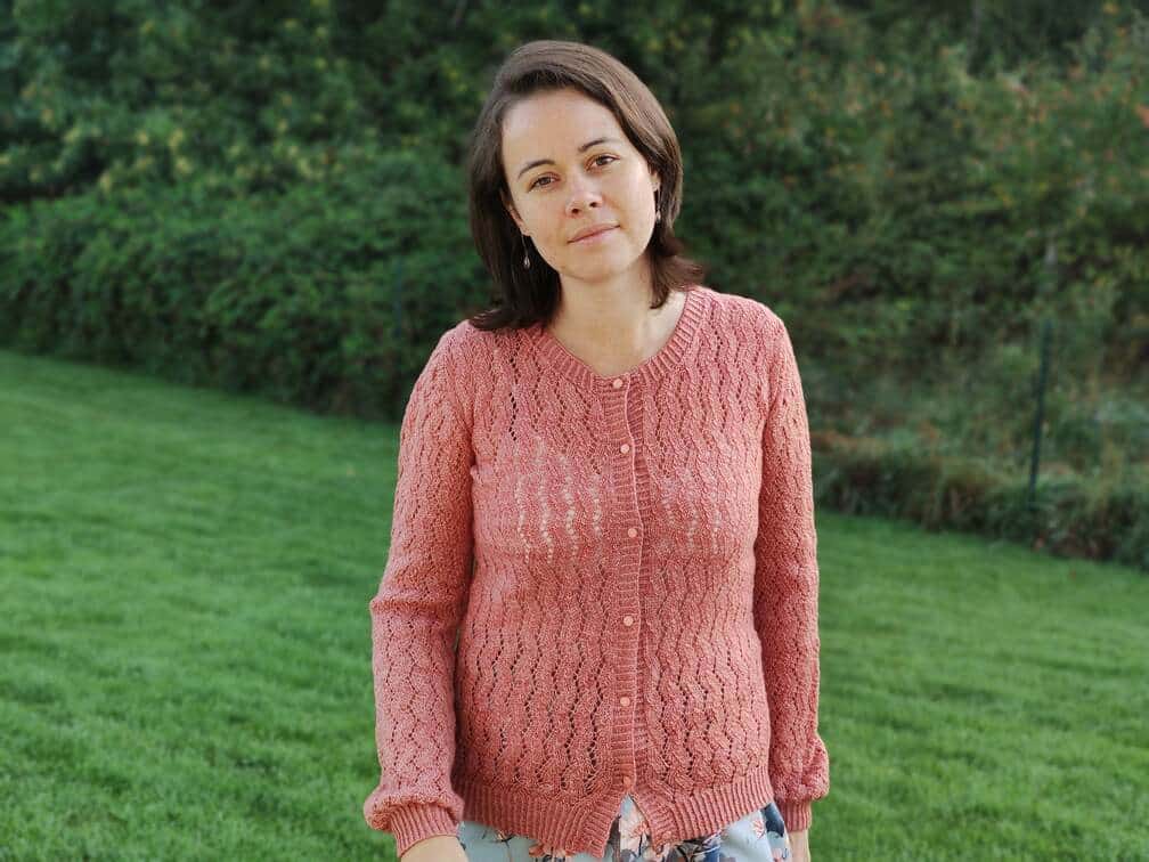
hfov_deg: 45.8
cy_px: 431
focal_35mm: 41
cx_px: 574
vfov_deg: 35.1
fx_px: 1361
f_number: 2
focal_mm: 8.16
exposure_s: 1/164
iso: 100
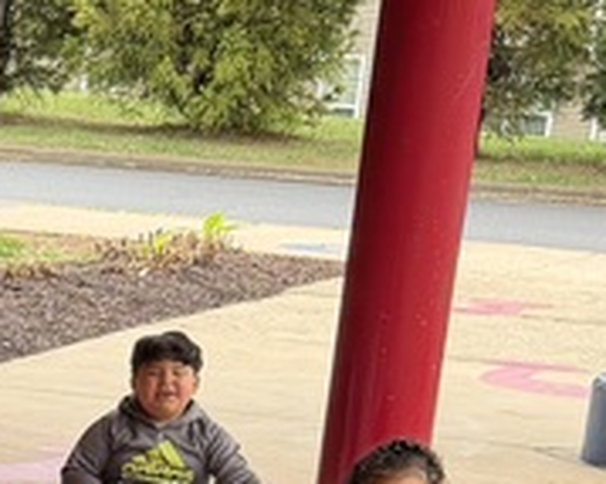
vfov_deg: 11.3
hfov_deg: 12.2
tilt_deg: -15.4
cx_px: -724
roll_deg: -1.0
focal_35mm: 134
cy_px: 586
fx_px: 2402
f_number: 1.78
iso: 100
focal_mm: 6.76
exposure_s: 1/708
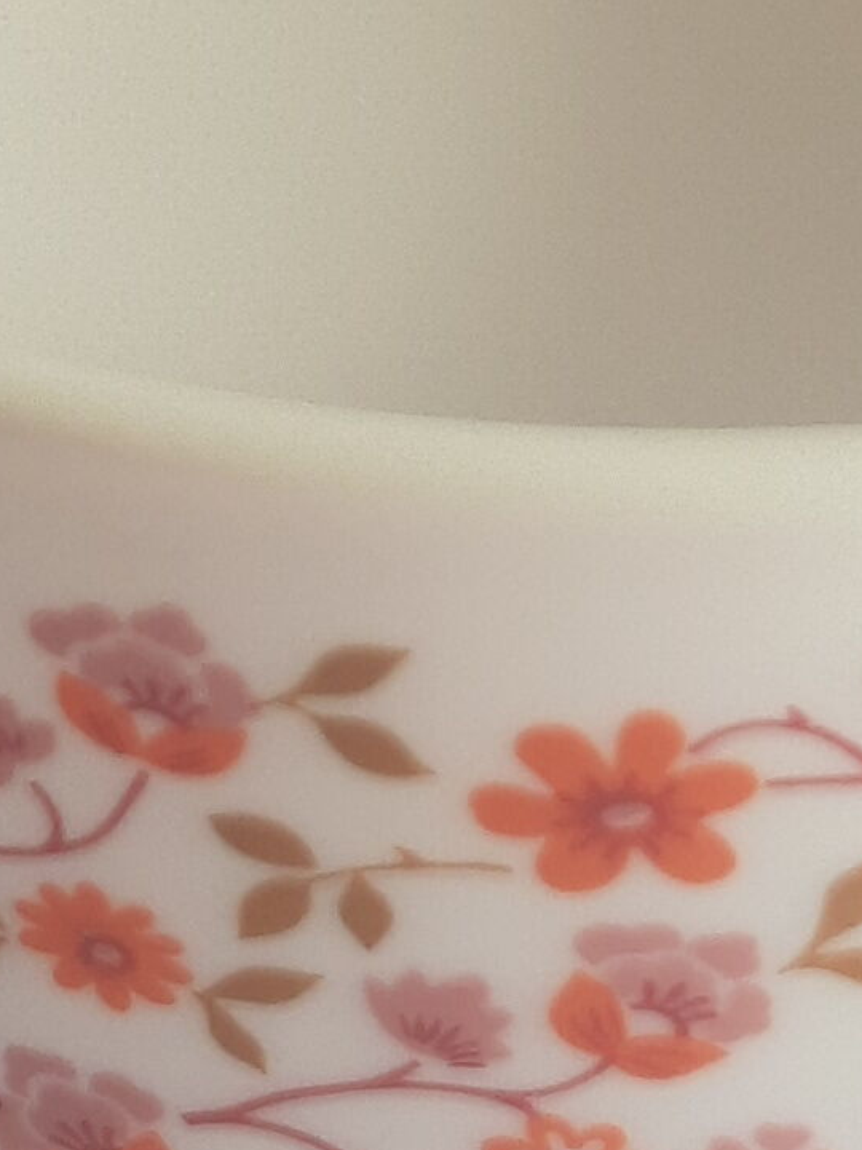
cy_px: -180
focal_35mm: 148
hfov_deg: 10.0
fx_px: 4914
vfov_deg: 13.0
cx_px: 493
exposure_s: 1/182
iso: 40
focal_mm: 3.95
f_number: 1.8
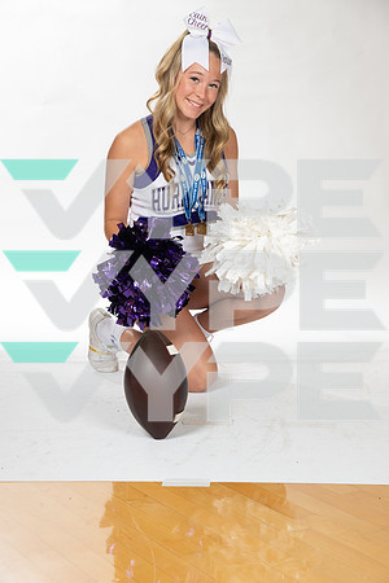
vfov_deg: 28.8
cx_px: 194
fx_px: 1134
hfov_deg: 19.5
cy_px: 292
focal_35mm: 70
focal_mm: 70
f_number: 7.1
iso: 800
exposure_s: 1/320
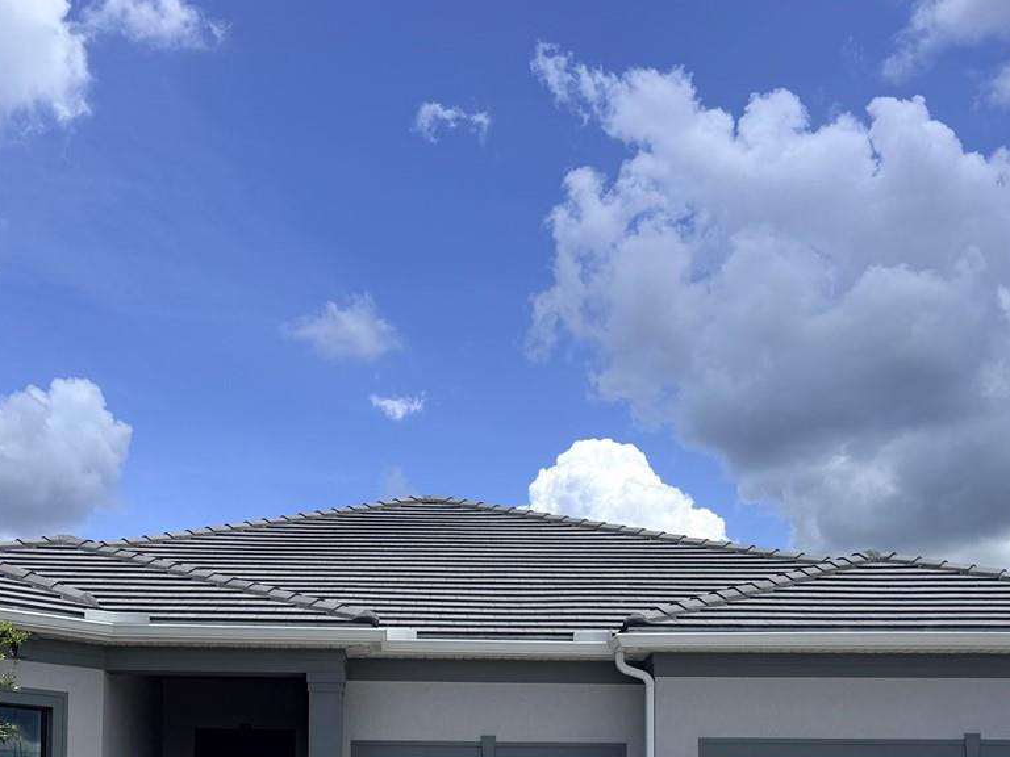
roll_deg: -0.4
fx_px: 1459
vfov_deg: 27.4
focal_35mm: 50
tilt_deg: +4.2
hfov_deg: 38.1
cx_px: 412
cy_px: 757
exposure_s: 1/5714
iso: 80
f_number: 1.78
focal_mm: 6.76
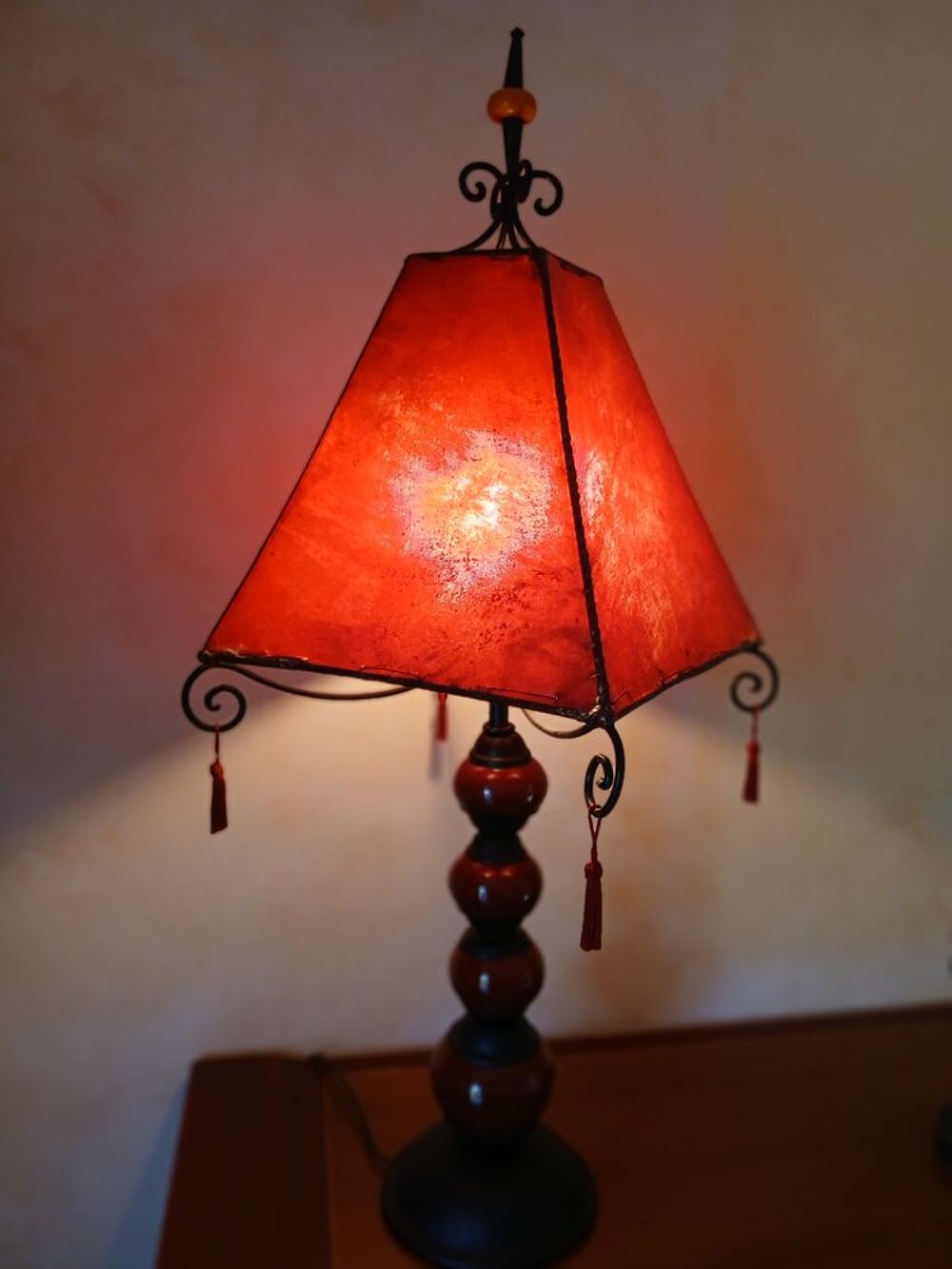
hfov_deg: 53.1
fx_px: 953
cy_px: 634
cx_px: 476
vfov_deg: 67.3
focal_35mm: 26
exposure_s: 1/60
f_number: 1.8
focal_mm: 3.98
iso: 160
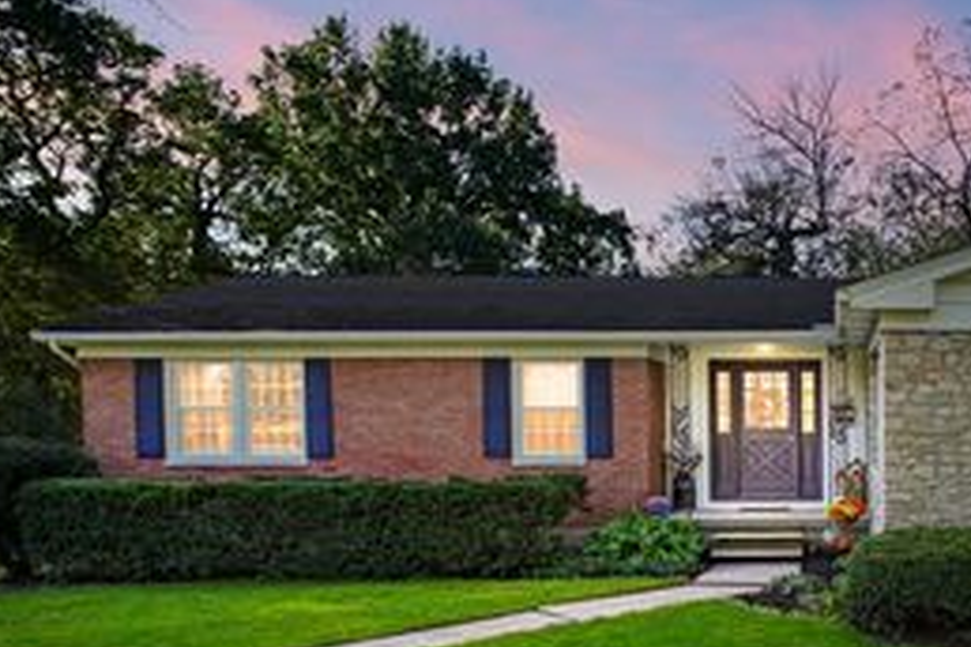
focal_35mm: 31
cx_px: 862
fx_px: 836
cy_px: 431
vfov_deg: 41.8
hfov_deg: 53.3
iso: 100
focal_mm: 16
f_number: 4
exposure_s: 1/50
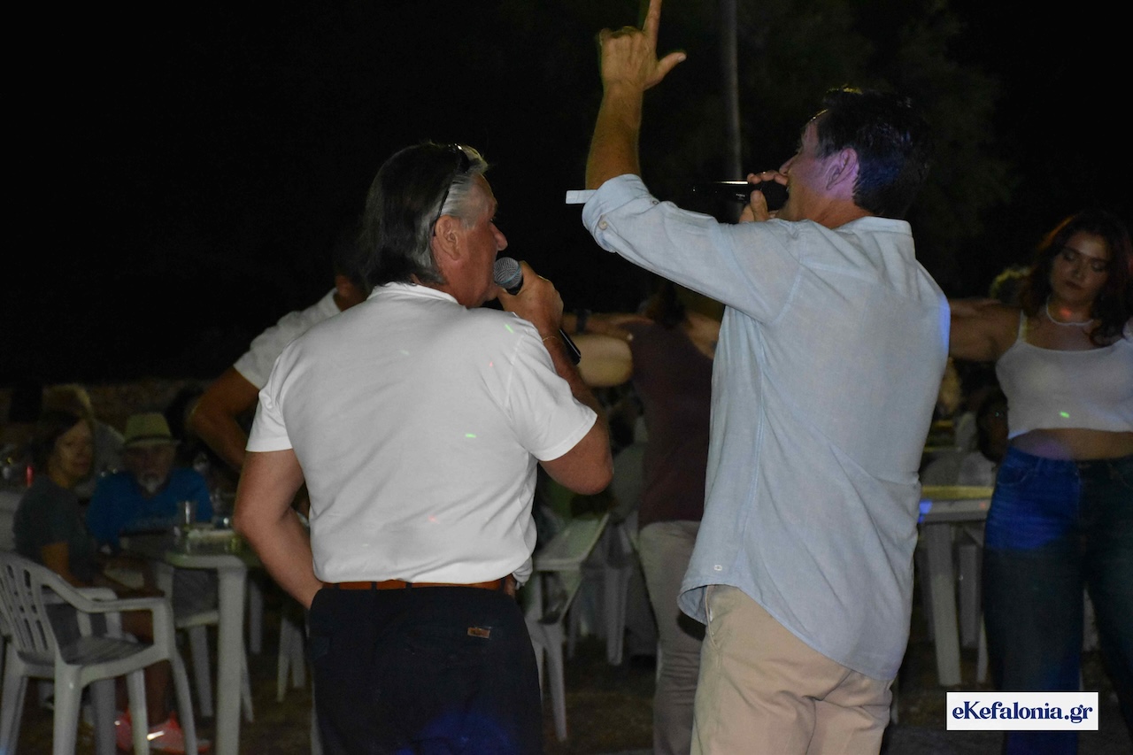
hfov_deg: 19.5
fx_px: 3304
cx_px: 566
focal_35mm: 105
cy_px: 378
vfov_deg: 13.0
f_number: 5.6
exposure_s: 1/125
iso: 6400
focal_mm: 70
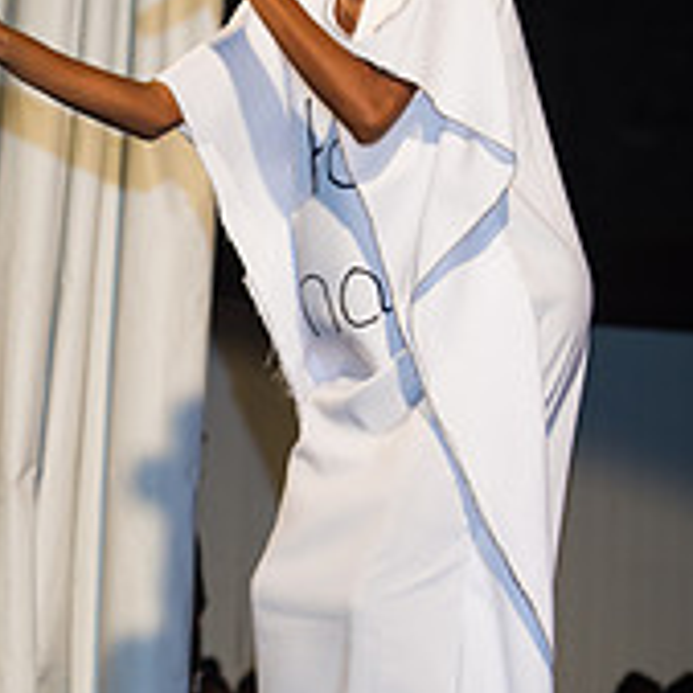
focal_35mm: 208
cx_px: 207
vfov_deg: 8.4
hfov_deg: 8.4
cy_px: 385
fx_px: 4711
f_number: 5.6
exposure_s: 1/160
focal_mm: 92
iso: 1600
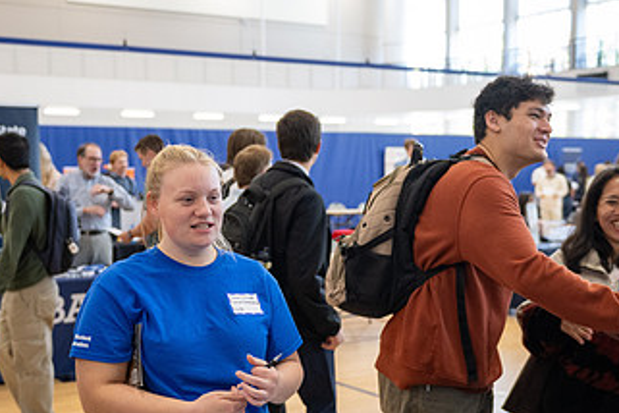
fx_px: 963
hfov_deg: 35.6
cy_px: 296
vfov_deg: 24.0
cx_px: 334
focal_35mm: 56
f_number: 2.8
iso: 1600
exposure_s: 1/250
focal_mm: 31
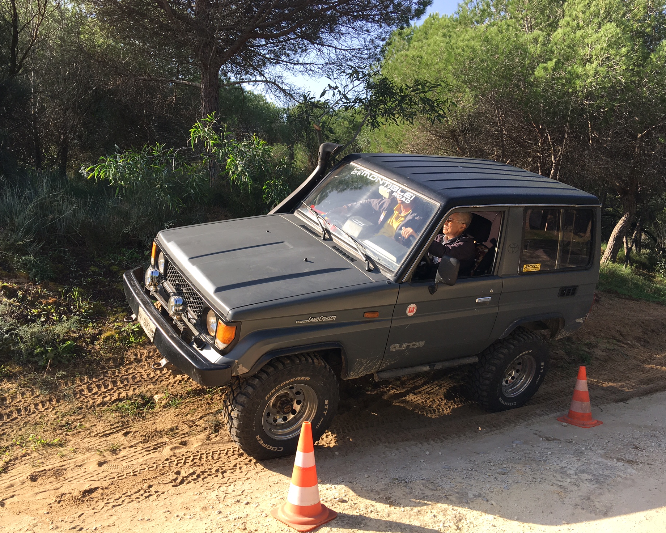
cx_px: 320
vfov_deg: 47.1
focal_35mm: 31
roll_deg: -3.6
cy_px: 261
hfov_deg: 57.2
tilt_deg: -5.3
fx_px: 611
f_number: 2.2
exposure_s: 1/574
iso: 25
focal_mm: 4.15
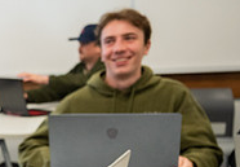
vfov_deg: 14.5
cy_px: 170
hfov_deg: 18.2
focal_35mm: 95
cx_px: -148
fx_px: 641
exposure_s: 1/160
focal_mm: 27
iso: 800
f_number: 3.2
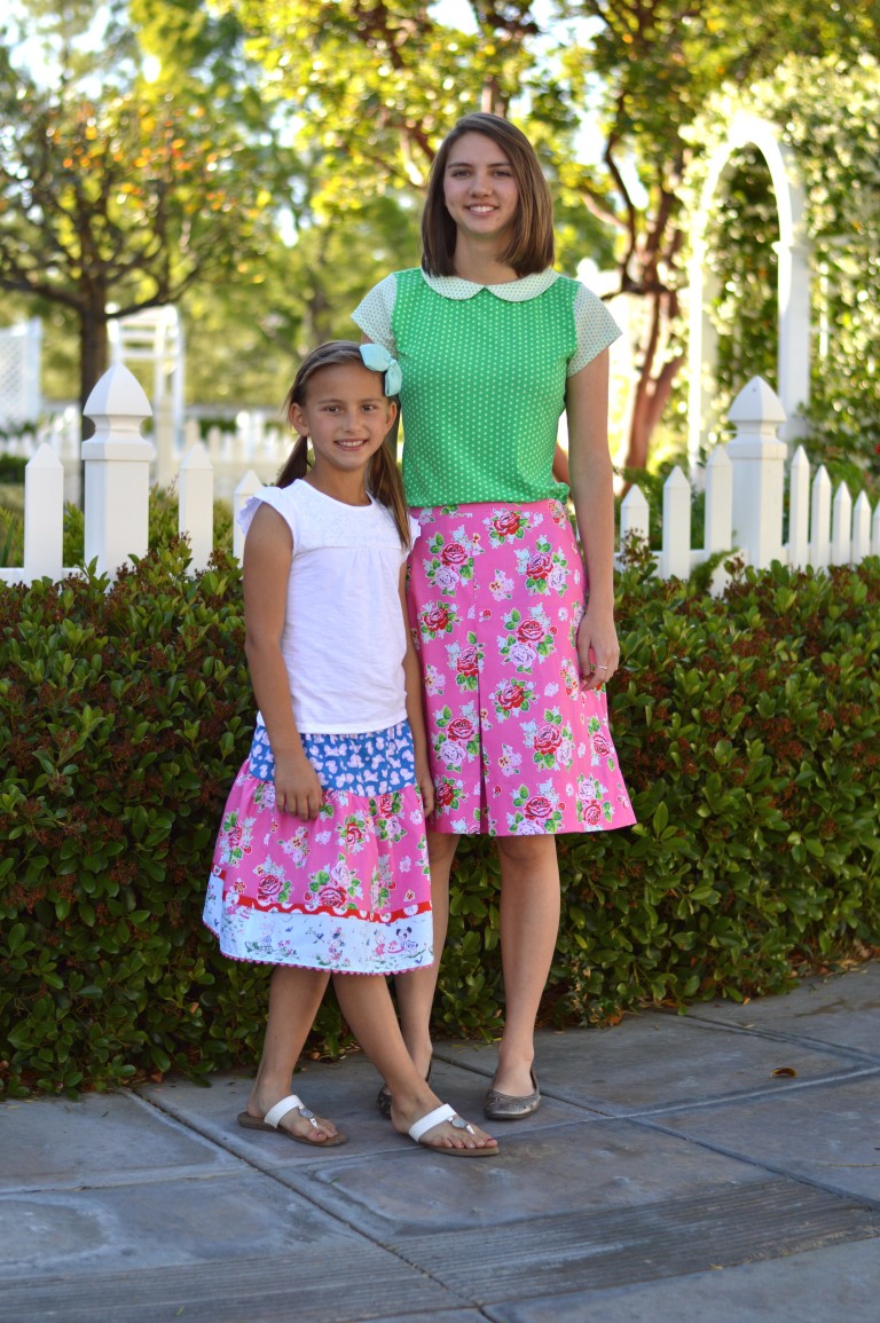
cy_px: 662
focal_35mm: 75
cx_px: 440
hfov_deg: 18.1
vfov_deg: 27.0
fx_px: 2755
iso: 100
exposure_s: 1/1250
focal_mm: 50
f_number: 2.2
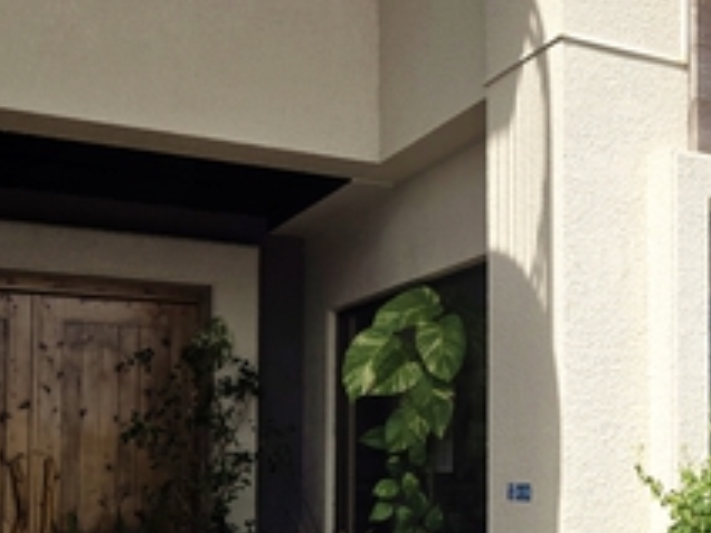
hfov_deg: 35.1
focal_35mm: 52
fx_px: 1068
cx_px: 610
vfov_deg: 27.8
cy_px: 362
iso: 25
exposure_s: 1/1559
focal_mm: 5.4
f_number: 1.8
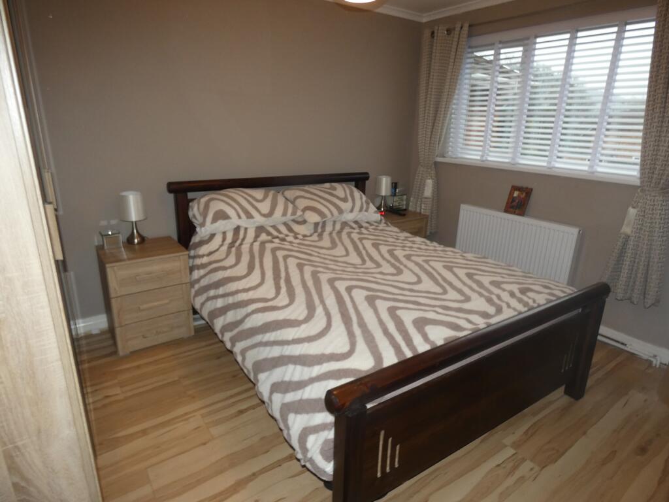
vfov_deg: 66.0
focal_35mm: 20
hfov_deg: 81.7
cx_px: 334
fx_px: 387
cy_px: 251
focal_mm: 3.6
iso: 200
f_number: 2.8
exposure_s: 1/60
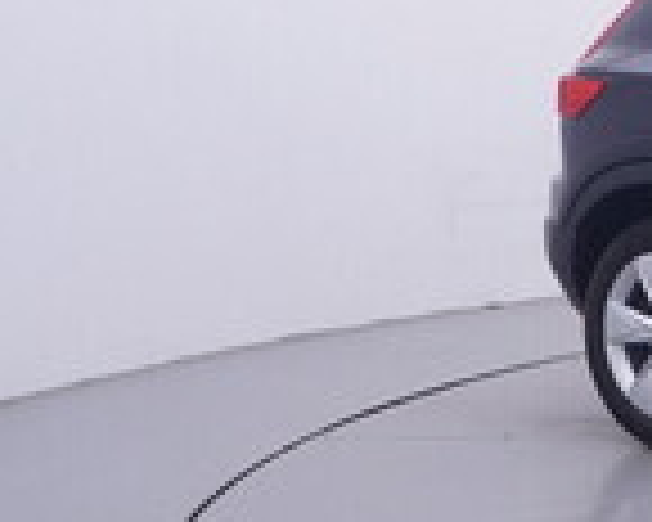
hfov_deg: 18.7
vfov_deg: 19.1
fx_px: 1539
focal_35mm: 80
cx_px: 1162
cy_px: 133
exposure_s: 1/80
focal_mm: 15
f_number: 5
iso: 200
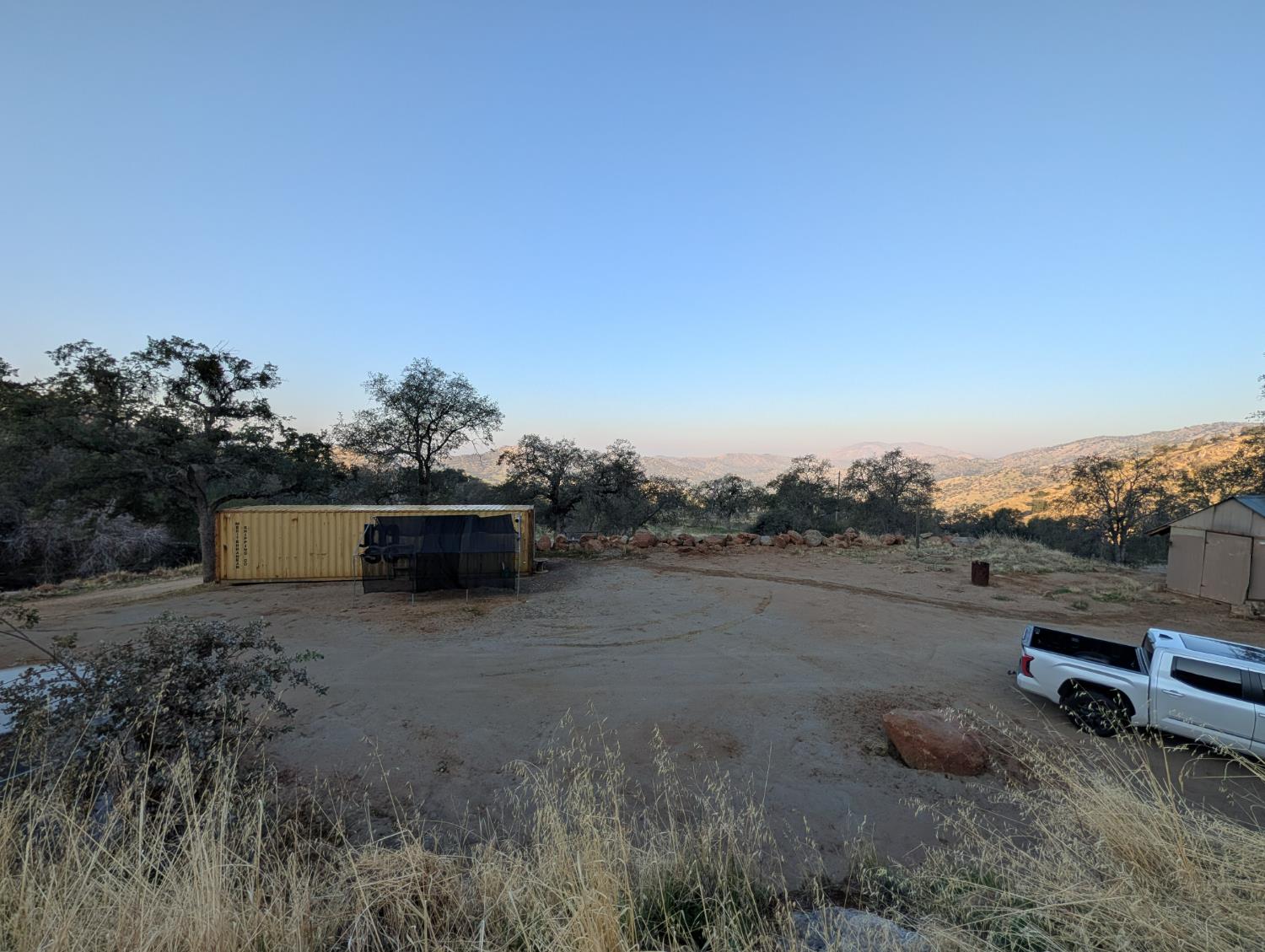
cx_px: 632
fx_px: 439
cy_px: 476
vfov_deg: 94.6
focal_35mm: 12
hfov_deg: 110.5
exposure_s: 1/1429
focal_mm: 2.02
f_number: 1.7
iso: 48
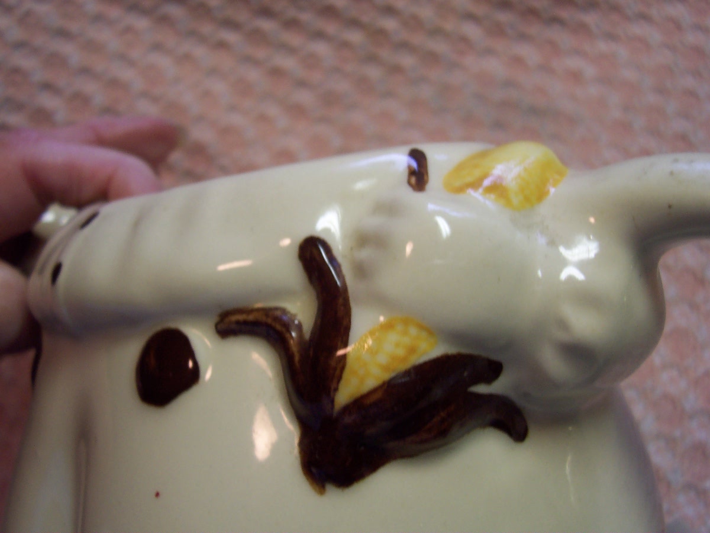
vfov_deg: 38.7
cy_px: 266
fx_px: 759
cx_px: 355
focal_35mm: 37
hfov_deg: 50.1
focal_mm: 5.6
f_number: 2.8
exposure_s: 1/60
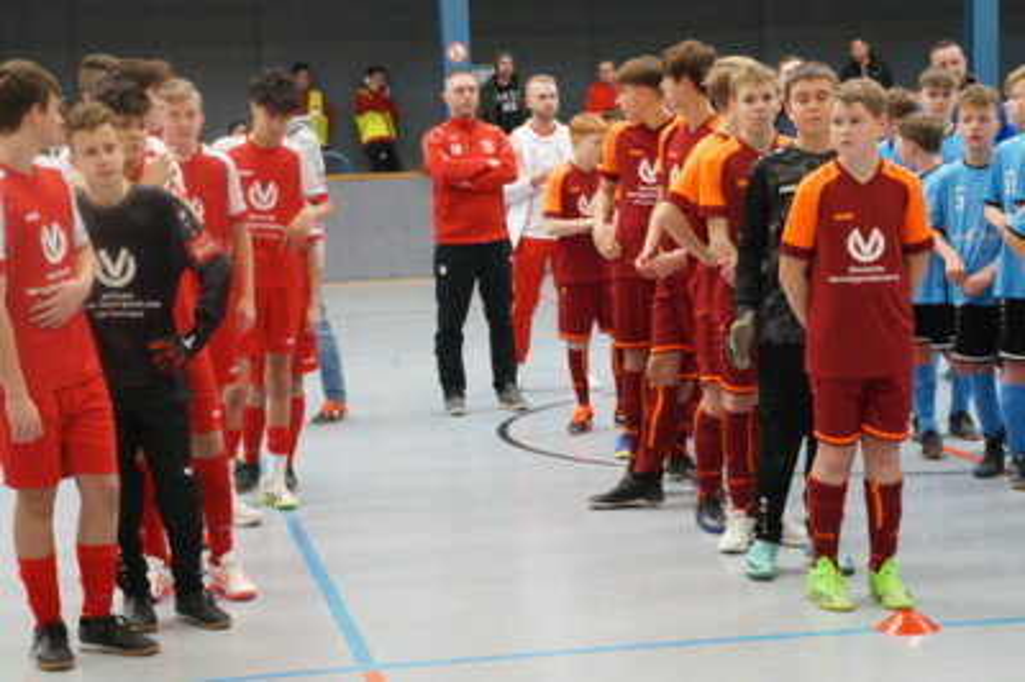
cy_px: 341
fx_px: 2347
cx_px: 512
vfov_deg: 16.5
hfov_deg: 24.6
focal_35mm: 82
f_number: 13
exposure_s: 1/40
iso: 3200
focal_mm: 55
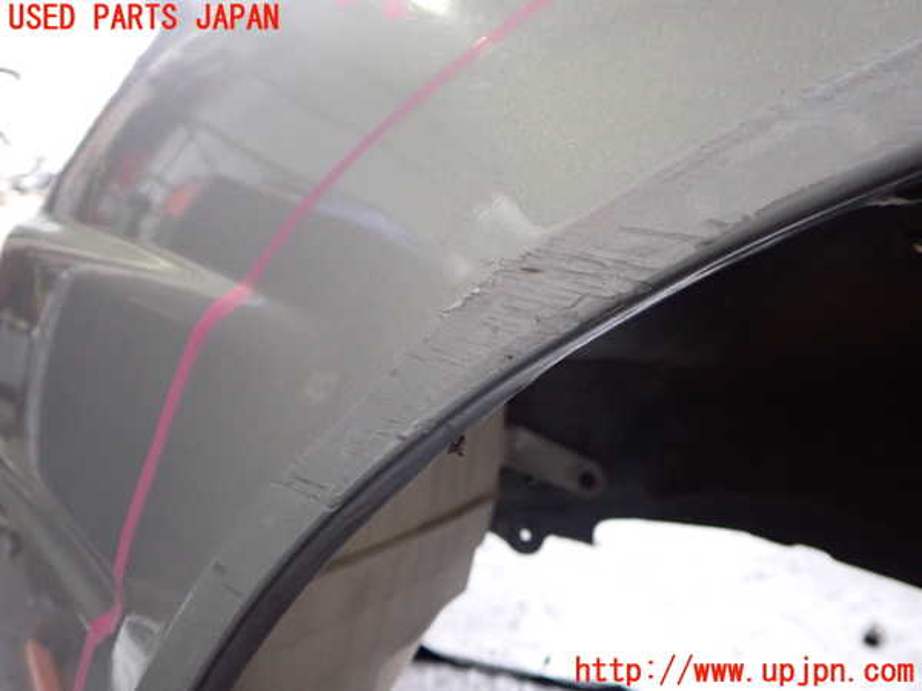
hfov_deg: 60.0
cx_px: 461
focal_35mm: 30
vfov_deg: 46.8
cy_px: 346
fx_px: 799
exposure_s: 1/80
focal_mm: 5.4
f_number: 2.3
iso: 800
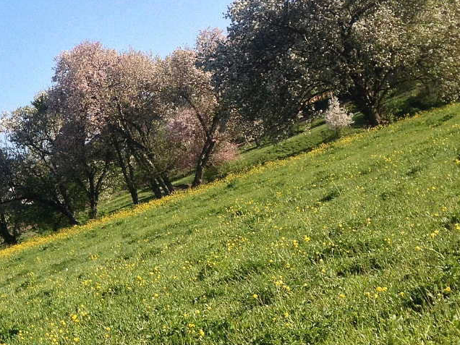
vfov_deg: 16.7
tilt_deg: -2.3
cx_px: -48
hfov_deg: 21.1
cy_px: 241
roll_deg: +19.5
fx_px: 1169
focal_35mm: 88
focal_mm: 4.28
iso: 50
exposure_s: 1/1082
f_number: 2.4
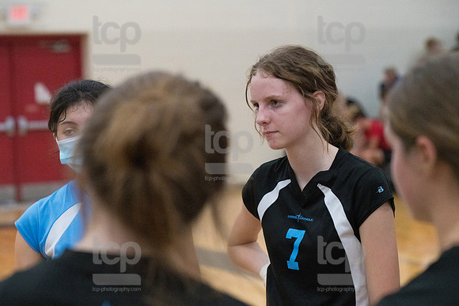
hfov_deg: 19.5
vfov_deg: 13.0
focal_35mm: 105
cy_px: 153
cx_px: 230
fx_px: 1339
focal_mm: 105
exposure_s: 1/1000
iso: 6400
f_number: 4.5
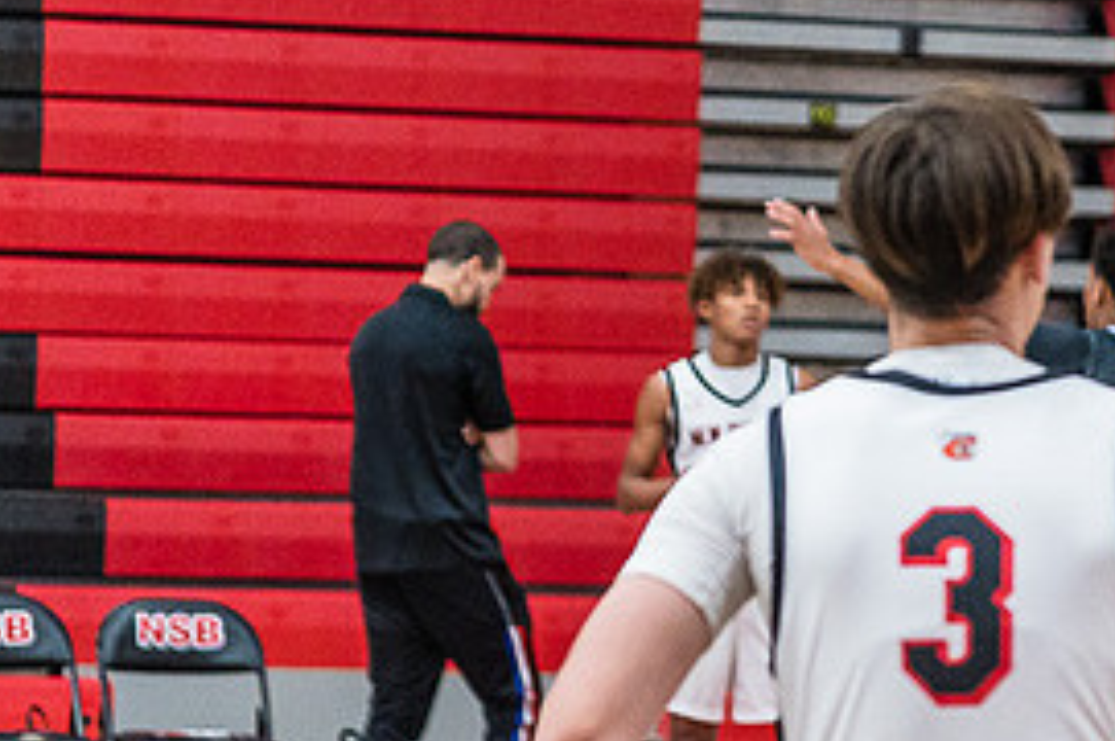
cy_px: 366
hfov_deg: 8.0
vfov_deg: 5.3
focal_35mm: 257
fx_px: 7950
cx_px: 835
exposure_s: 1/320
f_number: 4
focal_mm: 120
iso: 5000
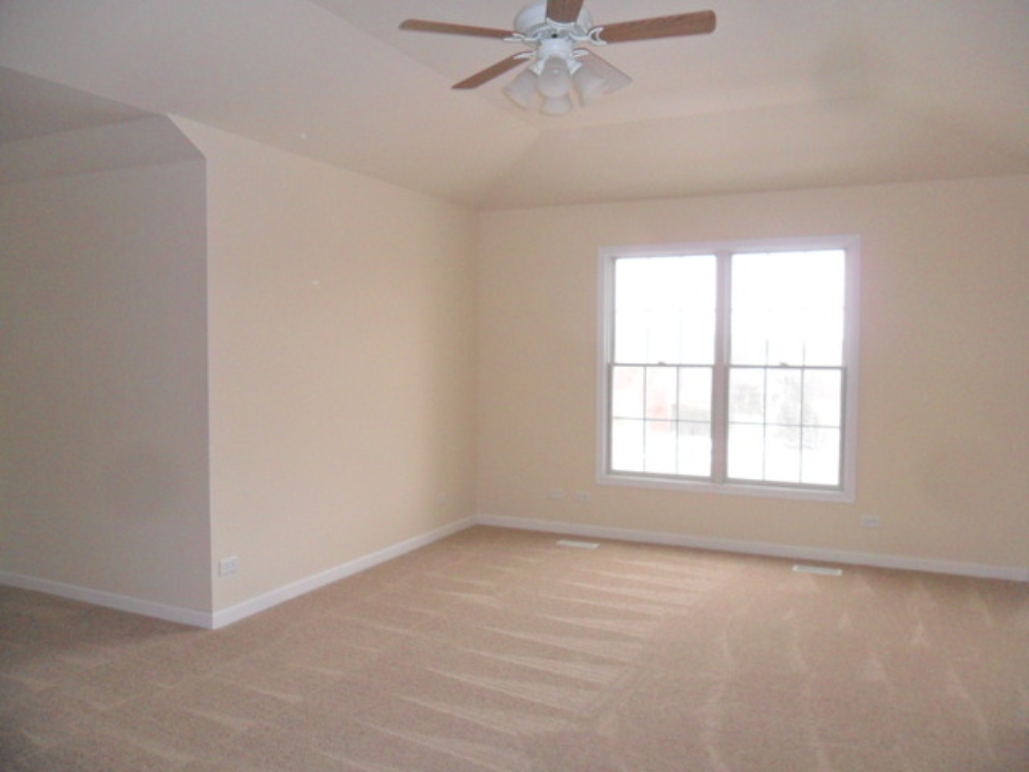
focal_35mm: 27
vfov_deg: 51.4
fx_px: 803
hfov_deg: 65.3
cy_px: 386
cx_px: 514
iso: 200
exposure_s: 1/20
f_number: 3.5
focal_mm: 4.9
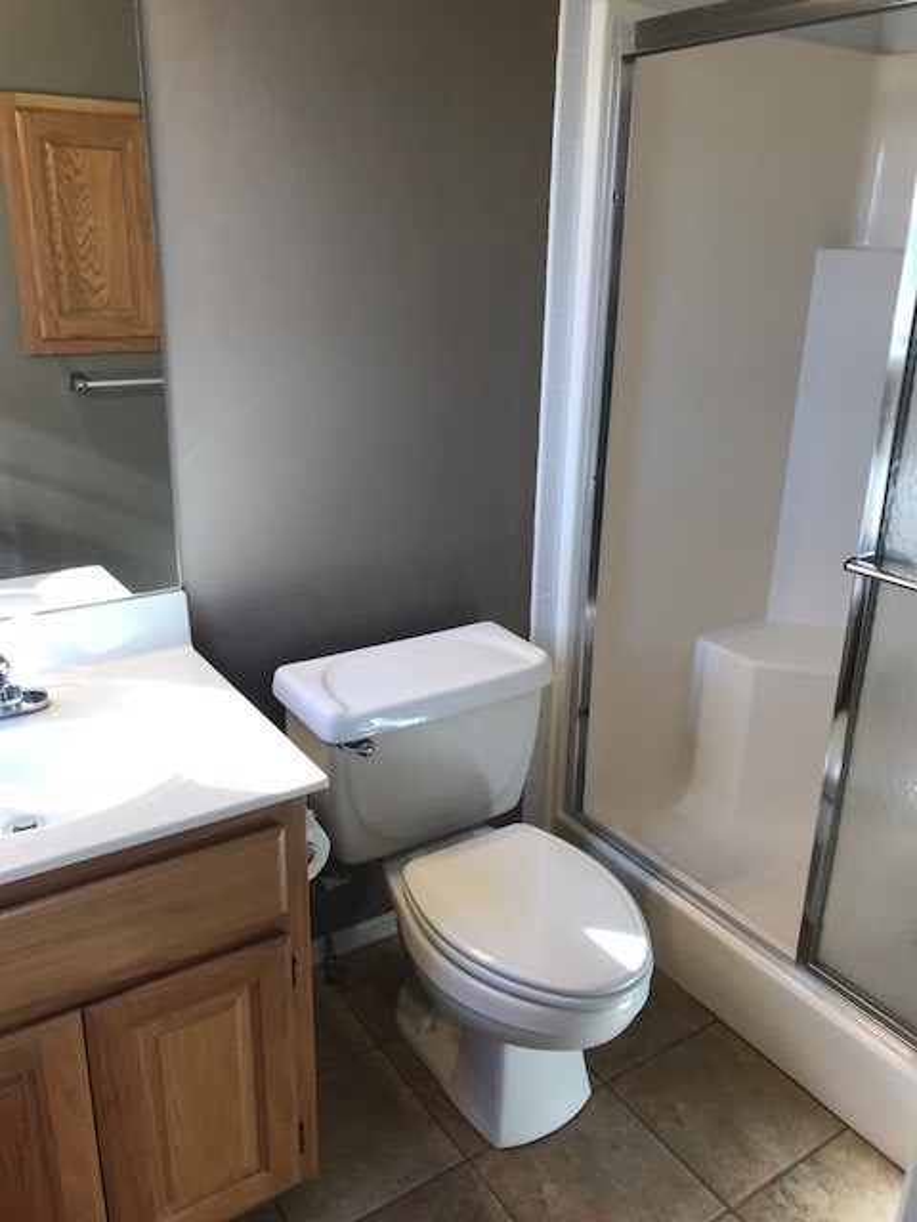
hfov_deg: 49.7
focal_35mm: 28
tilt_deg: -19.1
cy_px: 611
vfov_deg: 63.4
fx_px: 989
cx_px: 458
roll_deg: -1.2
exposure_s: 1/60
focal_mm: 3.99
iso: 32
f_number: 1.8
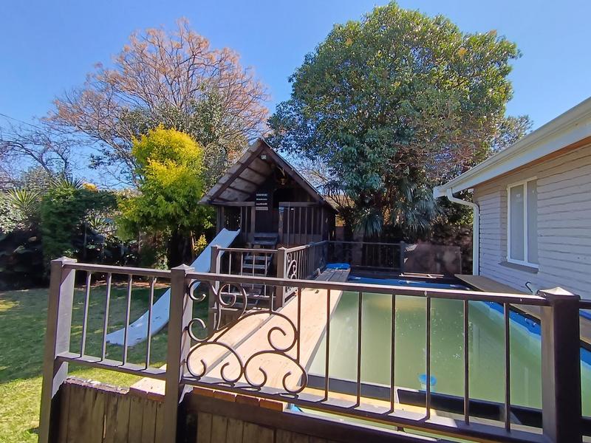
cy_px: 222
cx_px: 296
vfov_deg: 74.7
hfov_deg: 91.0
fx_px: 290
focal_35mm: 17
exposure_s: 1/275
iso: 100
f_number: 2.2
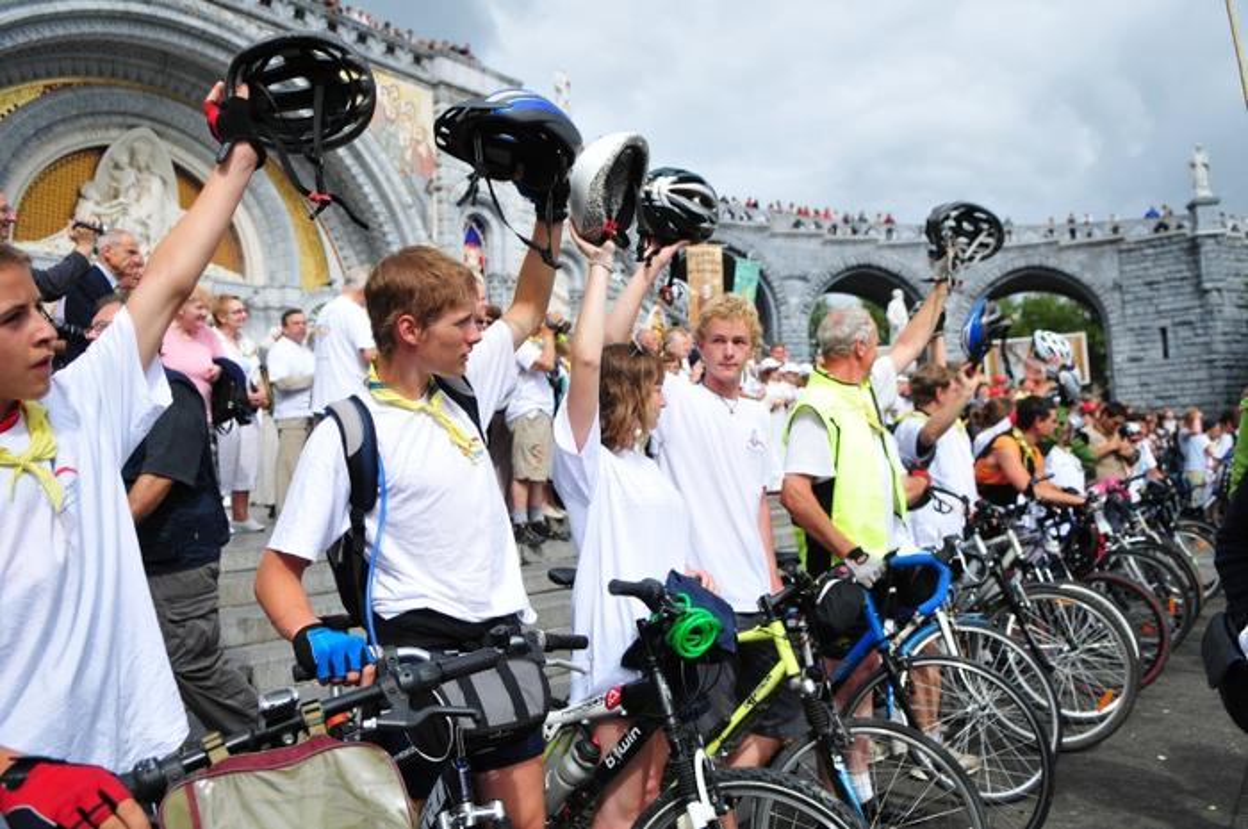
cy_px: 414
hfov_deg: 70.5
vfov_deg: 50.3
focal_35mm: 26
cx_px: 624
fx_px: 883
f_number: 3.2
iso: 400
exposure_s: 1/4000
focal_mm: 17
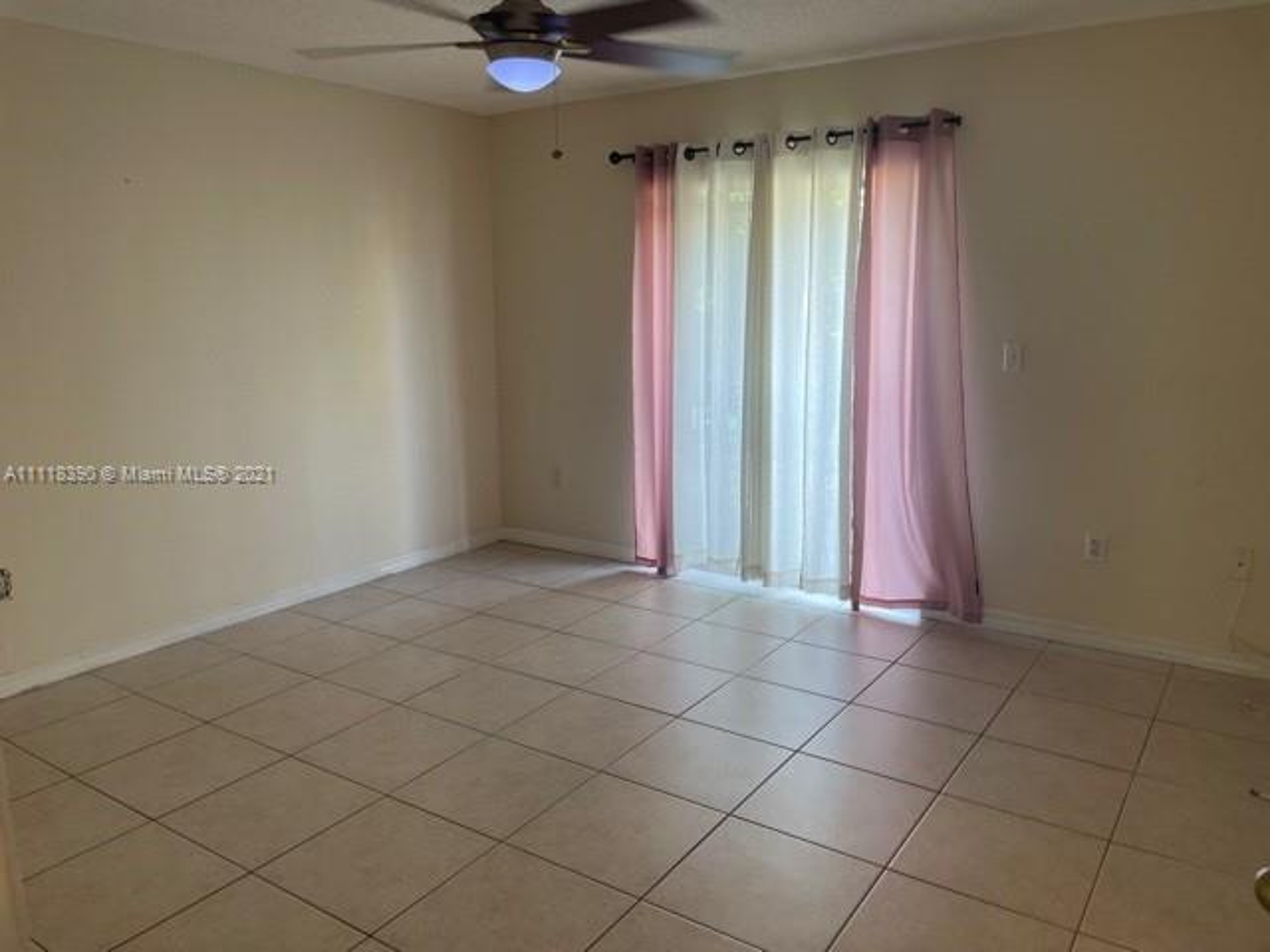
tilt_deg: -10.5
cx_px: 635
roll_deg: +0.6
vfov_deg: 53.1
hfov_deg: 67.3
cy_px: 476
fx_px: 954
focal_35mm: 26
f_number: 1.6
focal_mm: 4.2
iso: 64
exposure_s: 1/60
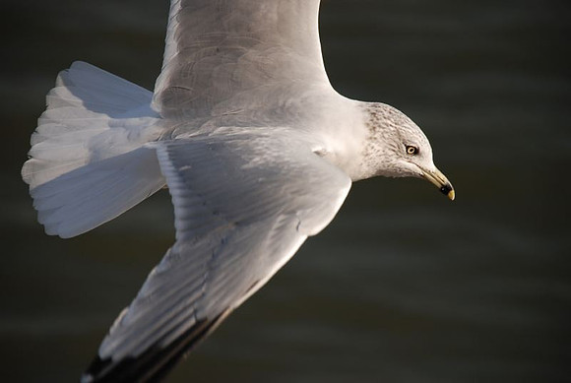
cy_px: 192
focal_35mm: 202
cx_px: 286
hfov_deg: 10.1
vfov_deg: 6.8
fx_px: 3218
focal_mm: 135
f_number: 5.6
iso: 200
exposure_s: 1/800
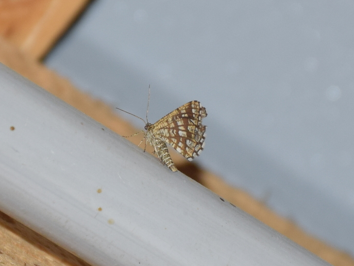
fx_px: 2885
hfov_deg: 7.0
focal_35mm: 282
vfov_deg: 5.3
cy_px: 153
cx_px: 173
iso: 320
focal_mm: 140
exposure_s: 1/60
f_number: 7.1
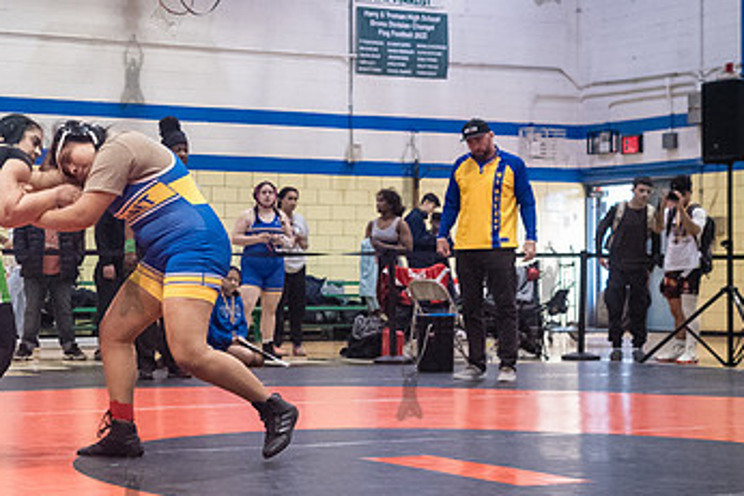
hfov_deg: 25.5
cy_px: 272
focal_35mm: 77
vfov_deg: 17.7
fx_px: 1592
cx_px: 77
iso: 8000
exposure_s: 1/400
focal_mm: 35
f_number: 4
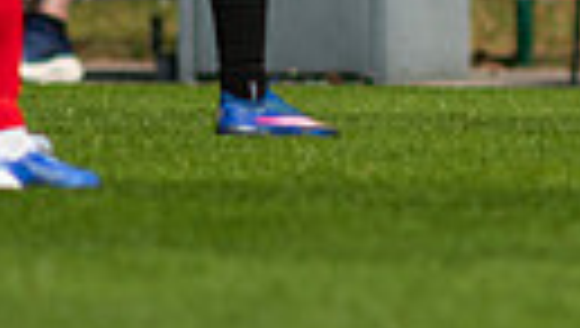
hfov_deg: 1.0
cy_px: -213
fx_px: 33144
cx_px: 994
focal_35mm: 2152
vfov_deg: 0.6
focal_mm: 300
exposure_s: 1/1600
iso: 100
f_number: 3.2
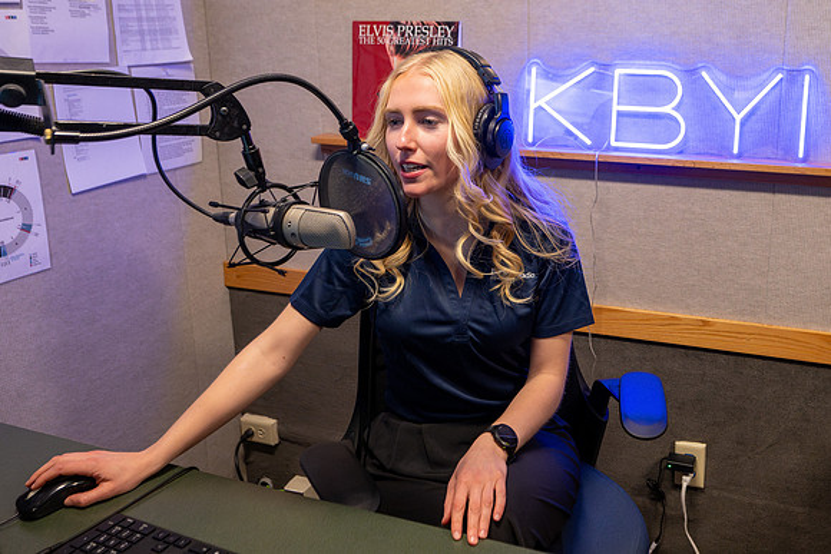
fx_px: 749
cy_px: 206
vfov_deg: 40.3
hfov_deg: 56.9
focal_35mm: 32
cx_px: 549
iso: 1250
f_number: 4
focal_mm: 21.5
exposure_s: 1/160
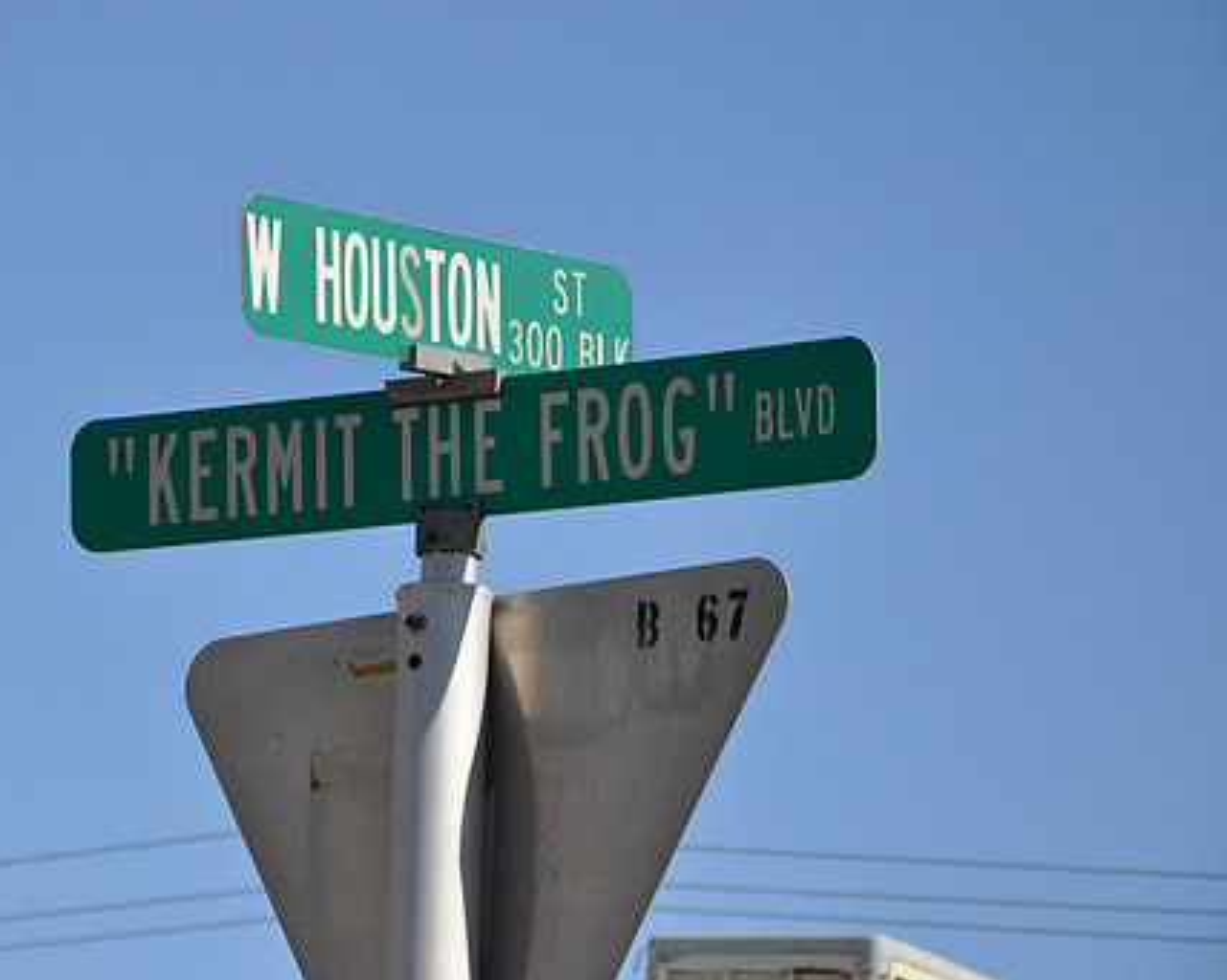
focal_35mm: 201
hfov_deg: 9.6
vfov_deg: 7.7
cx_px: 431
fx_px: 7281
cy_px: 435
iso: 200
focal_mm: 105
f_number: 8
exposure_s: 1/250
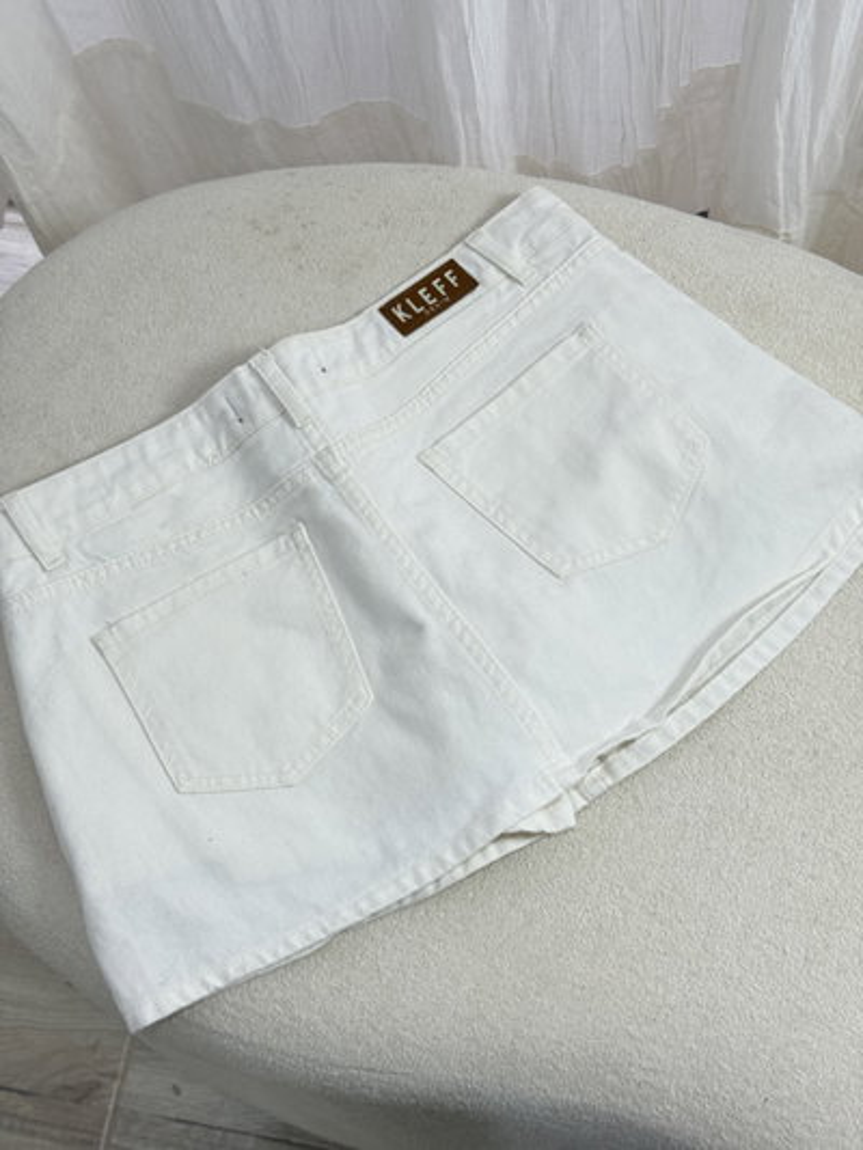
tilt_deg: -68.2
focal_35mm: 48
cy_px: 575
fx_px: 1595
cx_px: 432
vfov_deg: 39.6
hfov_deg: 30.3
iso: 64
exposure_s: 1/156
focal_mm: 6.76
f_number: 1.78
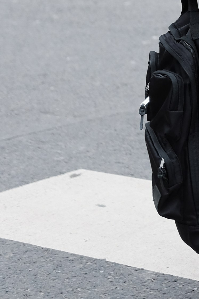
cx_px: 356
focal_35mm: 194
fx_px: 1609
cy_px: -107
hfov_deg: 6.9
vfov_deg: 10.3
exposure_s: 1/4000
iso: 800
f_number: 2
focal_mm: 35
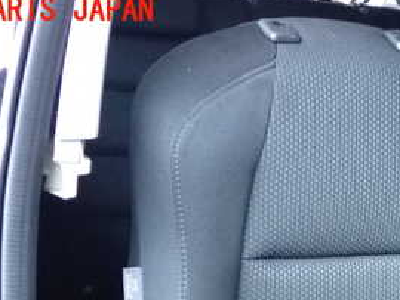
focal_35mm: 71
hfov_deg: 26.8
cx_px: 329
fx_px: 821
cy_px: 325
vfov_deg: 19.9
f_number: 2.4
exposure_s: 1/125
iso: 1600
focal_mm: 5.79
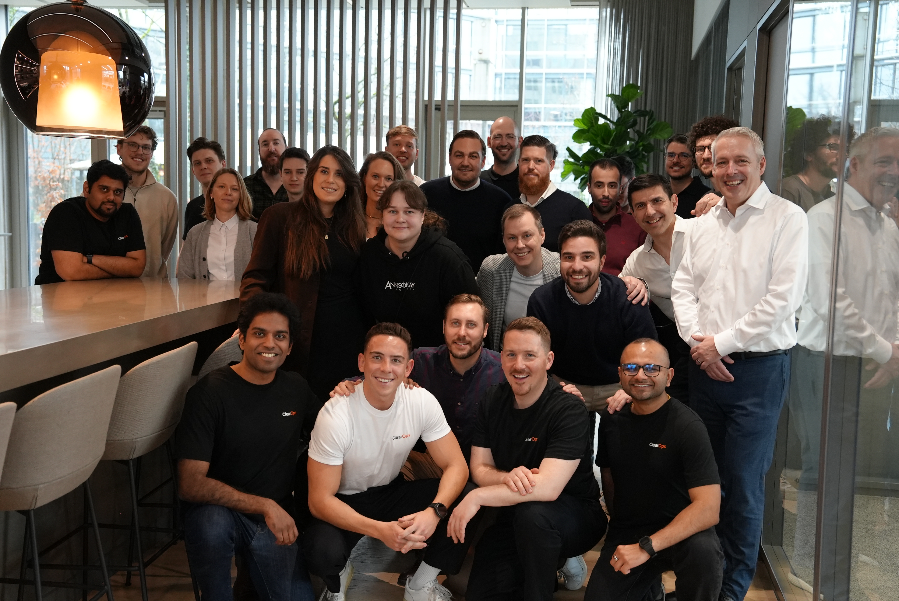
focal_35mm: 40
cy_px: 300
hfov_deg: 48.4
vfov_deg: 33.4
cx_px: 450
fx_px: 999
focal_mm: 40
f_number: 4
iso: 4000
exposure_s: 1/160
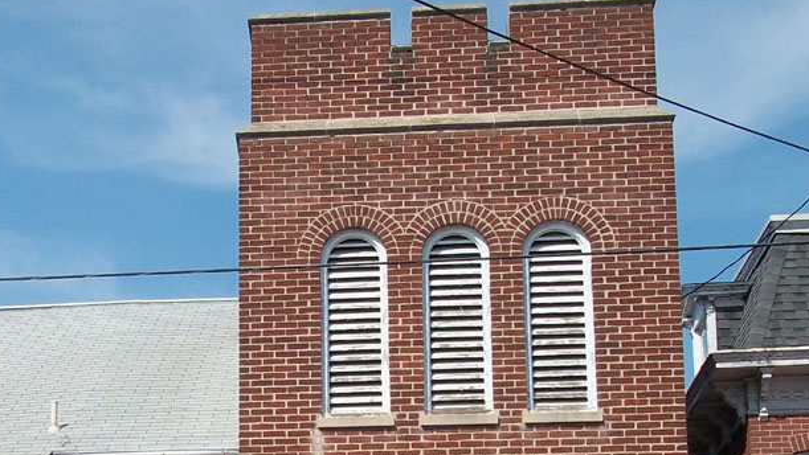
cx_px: 147
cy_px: 561
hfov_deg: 26.9
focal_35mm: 77
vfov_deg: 15.1
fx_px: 1652
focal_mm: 6.5
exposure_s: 1/200
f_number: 8
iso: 80
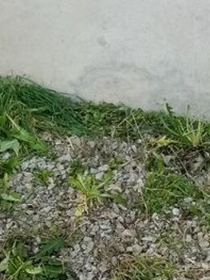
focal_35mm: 99
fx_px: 800
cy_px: 52
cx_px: 145
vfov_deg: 19.6
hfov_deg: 14.9
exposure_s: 1/100
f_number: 1.8
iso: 141
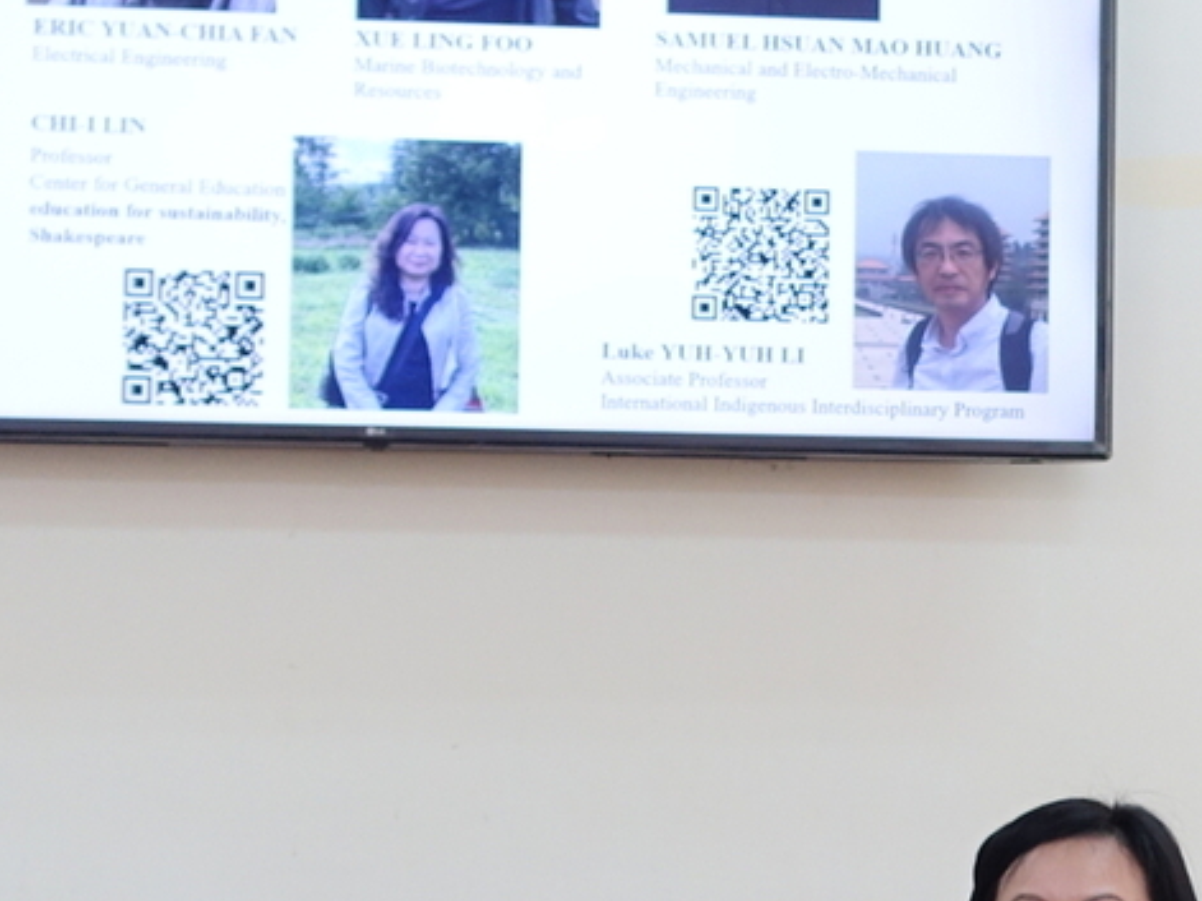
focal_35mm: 145
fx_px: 5034
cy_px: 768
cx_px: 1781
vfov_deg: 10.2
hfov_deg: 12.9
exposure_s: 1/40
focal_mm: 13.72
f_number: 2.8
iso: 200
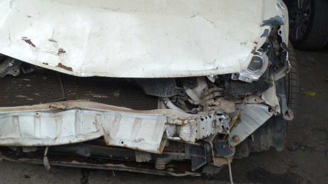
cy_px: 42
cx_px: 114
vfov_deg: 29.8
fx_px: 339
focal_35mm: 39
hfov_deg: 50.8
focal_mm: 4.5
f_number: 2.8
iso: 80
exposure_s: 1/125
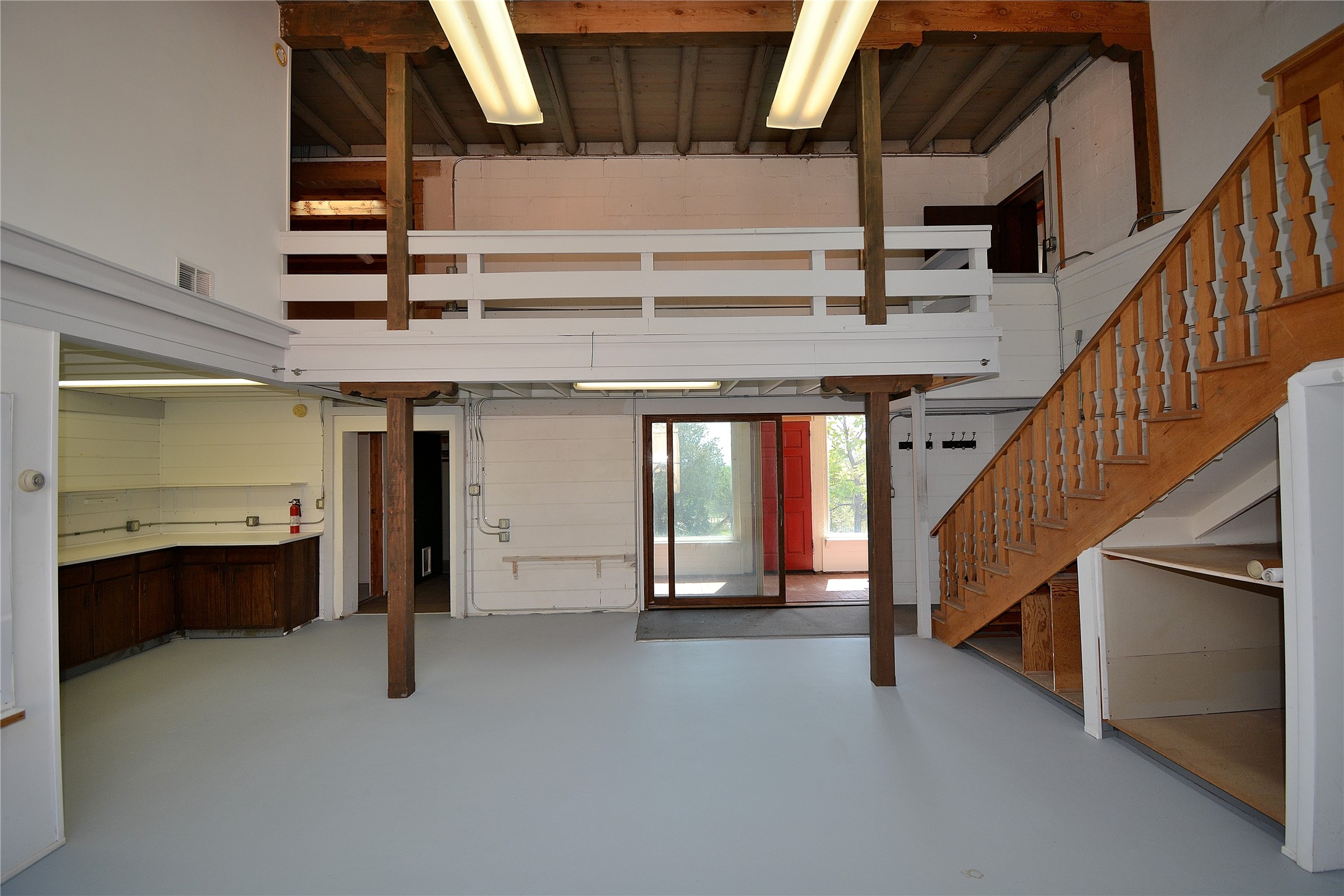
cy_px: 448
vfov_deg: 77.3
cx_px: 672
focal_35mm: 15
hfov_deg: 100.4
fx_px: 560
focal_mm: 10
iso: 200
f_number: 5.6
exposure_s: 1/125
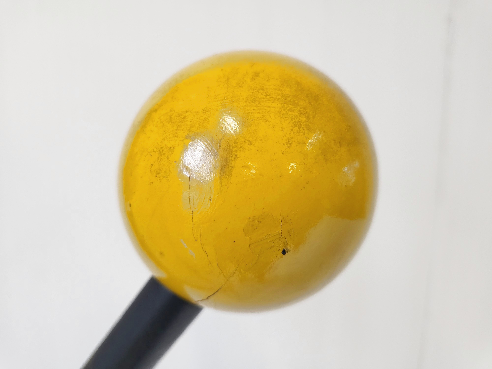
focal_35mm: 26
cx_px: 246
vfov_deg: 53.1
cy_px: 184
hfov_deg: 67.3
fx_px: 370
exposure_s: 1/100
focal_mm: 4.25
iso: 200
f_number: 1.8
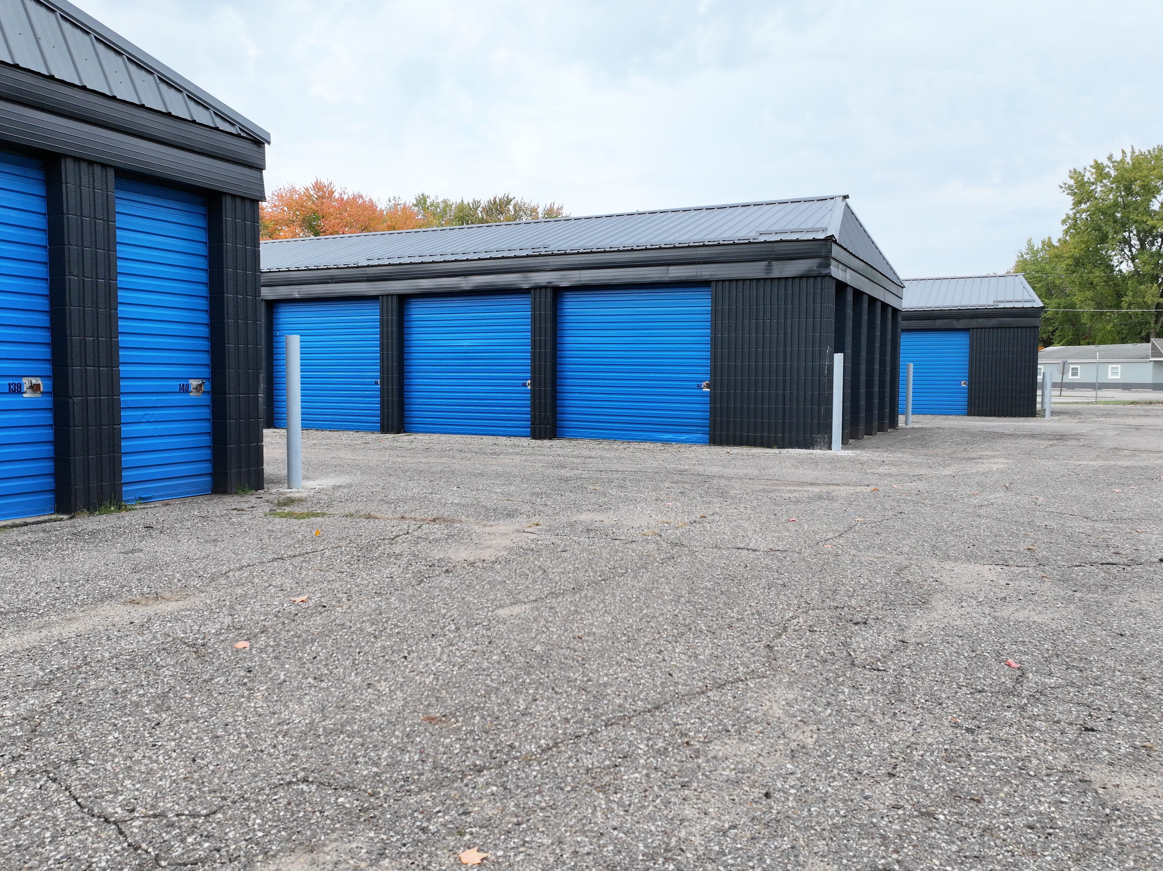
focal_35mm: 24
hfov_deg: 71.6
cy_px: 436
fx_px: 806
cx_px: 582
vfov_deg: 56.8
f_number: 2.8
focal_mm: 12.29
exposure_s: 1/800
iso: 240
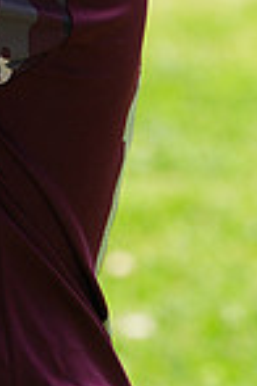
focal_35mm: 975
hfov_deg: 1.4
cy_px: -147
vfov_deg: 2.1
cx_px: -97
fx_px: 10440
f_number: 8
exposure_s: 1/160
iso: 200
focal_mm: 247
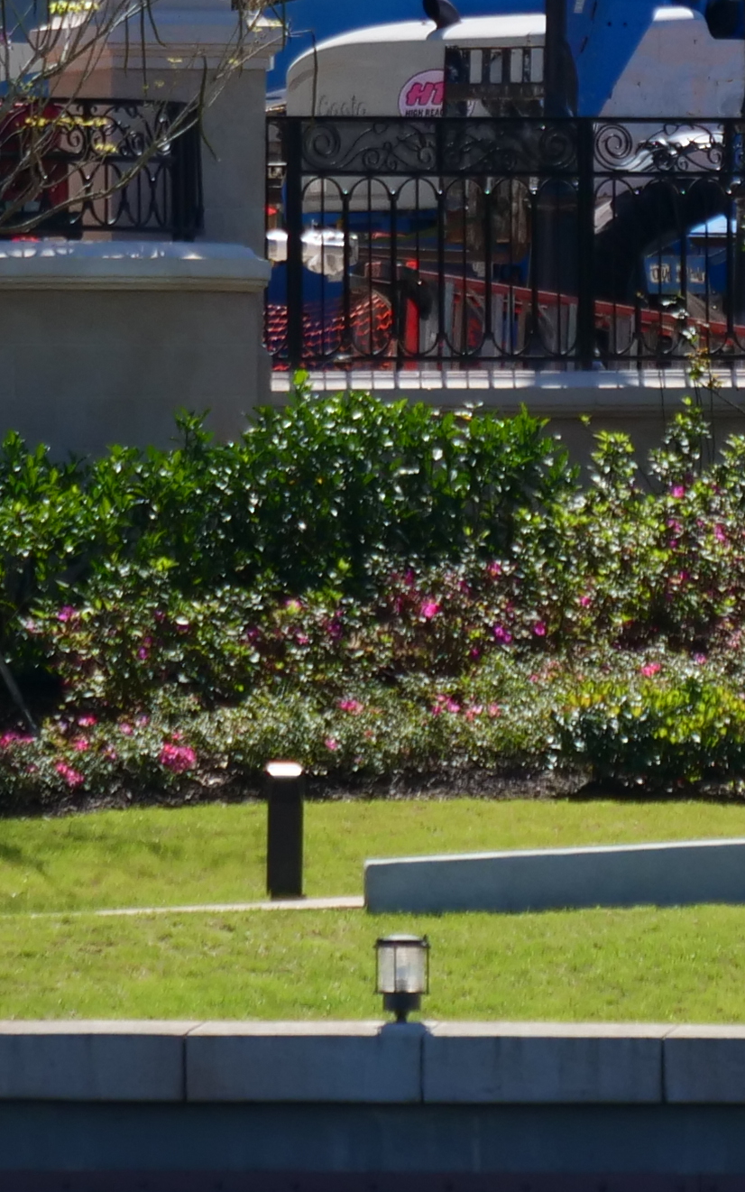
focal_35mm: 499
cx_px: 815
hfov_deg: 2.6
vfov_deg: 4.2
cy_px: -265
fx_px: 16205
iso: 200
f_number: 4
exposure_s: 1/1300
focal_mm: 60
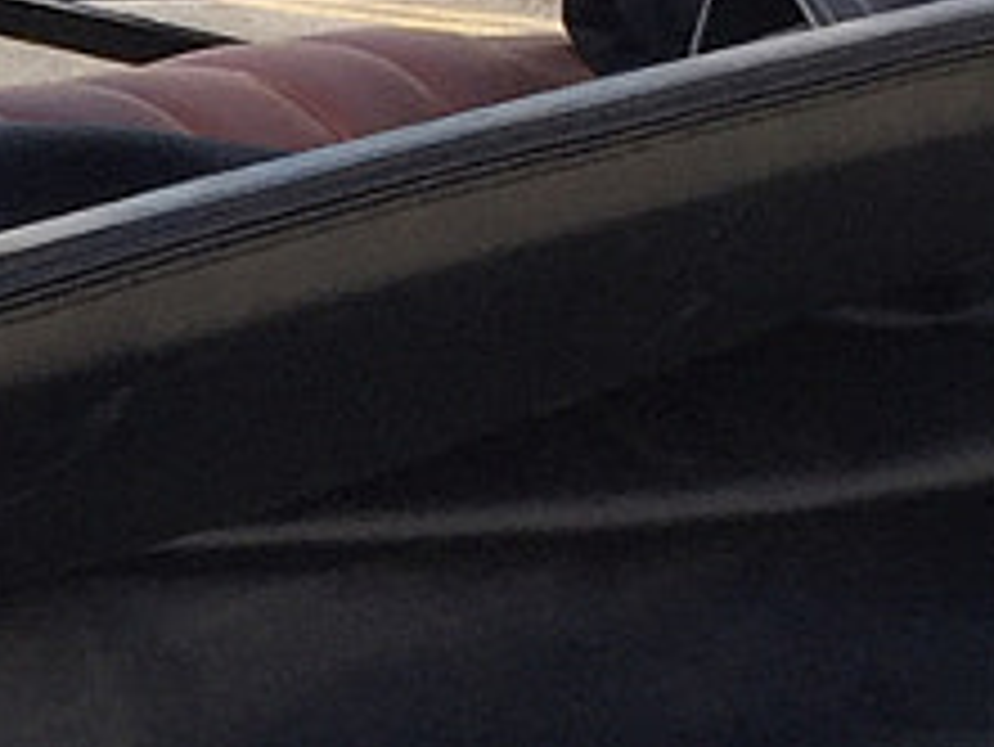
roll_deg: -1.1
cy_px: 886
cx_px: -1462
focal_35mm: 210
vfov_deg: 7.0
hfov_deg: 8.5
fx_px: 6033
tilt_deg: -16.6
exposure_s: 1/807
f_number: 2.2
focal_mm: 4.15
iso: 32
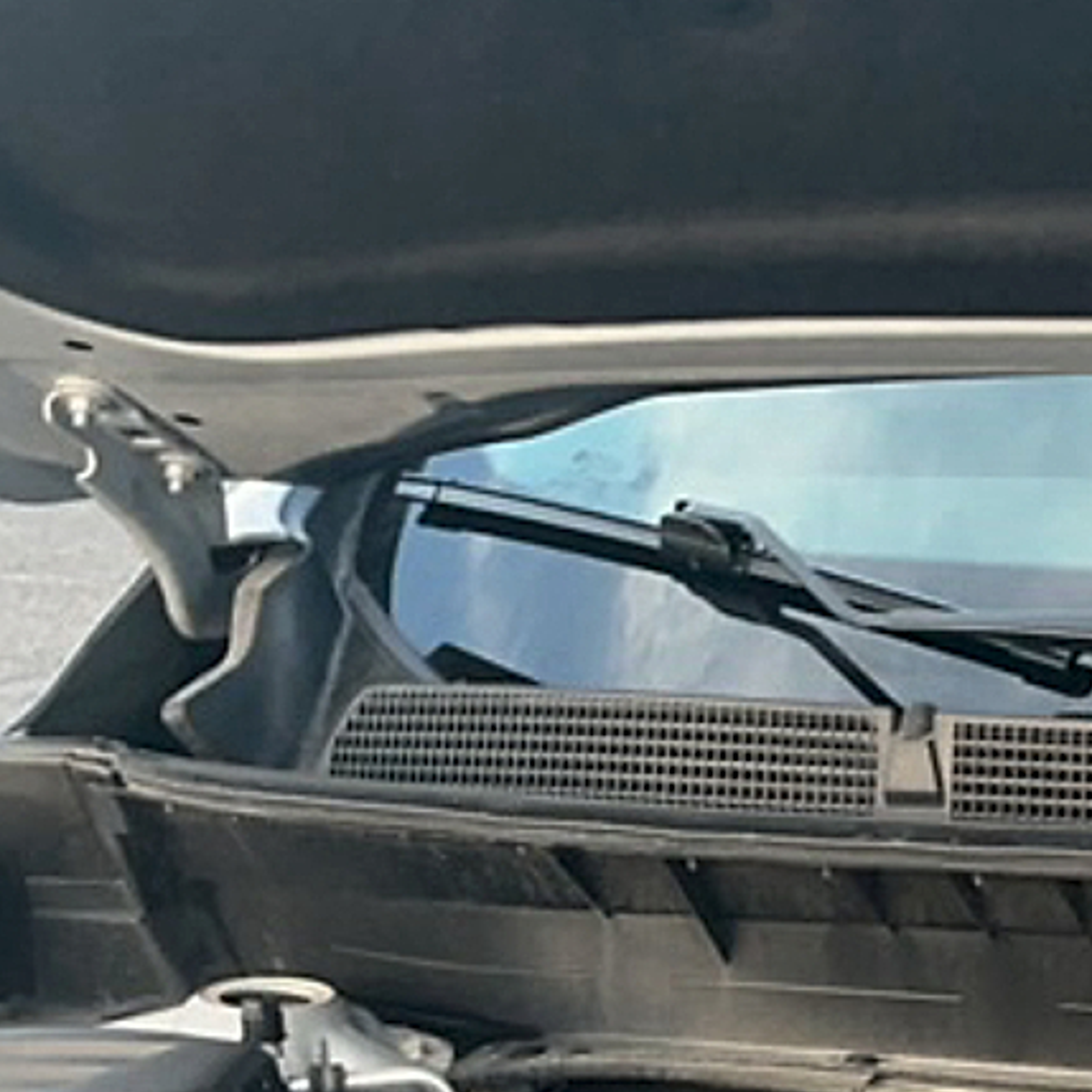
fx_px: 3533
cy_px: 1291
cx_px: 1212
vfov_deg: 16.8
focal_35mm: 99
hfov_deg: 17.0
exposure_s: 1/60
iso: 40
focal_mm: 3
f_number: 1.8
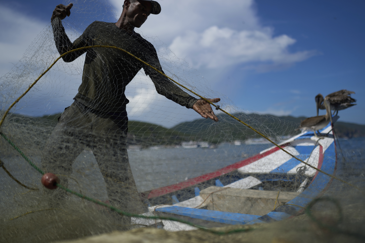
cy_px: 122
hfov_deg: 54.4
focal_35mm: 35
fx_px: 355
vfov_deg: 37.9
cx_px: 182
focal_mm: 35
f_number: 1.6
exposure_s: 1/6400
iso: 50
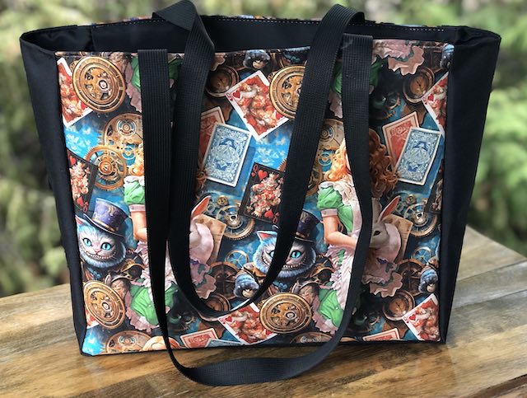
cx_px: 264
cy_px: 199
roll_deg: +0.5
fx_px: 870
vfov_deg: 25.8
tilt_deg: -23.6
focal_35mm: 57
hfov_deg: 33.7
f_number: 2.8
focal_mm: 6.6
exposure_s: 1/30
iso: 125
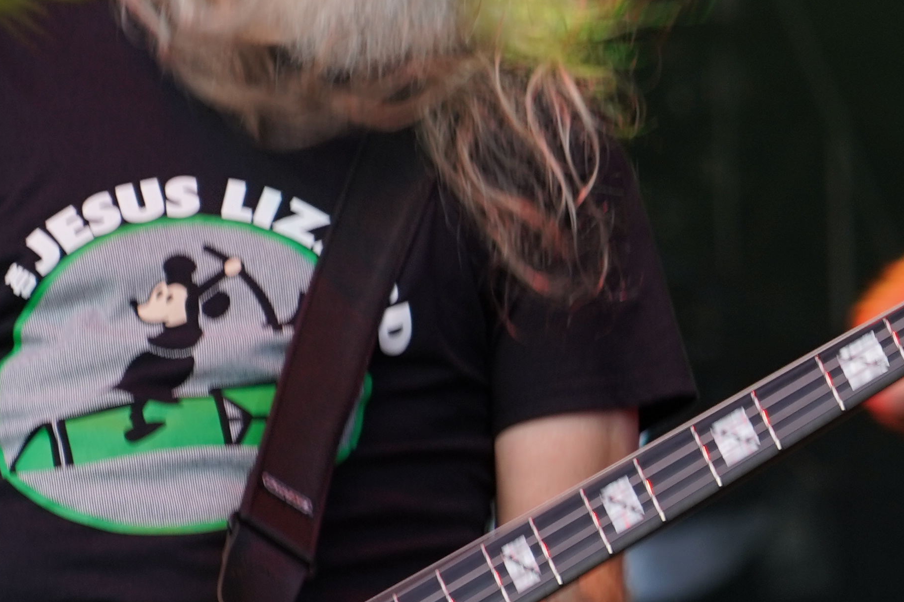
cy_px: 184
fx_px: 8662
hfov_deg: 6.0
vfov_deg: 4.0
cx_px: 742
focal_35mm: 345
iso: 200
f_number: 4
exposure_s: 1/125
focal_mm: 105
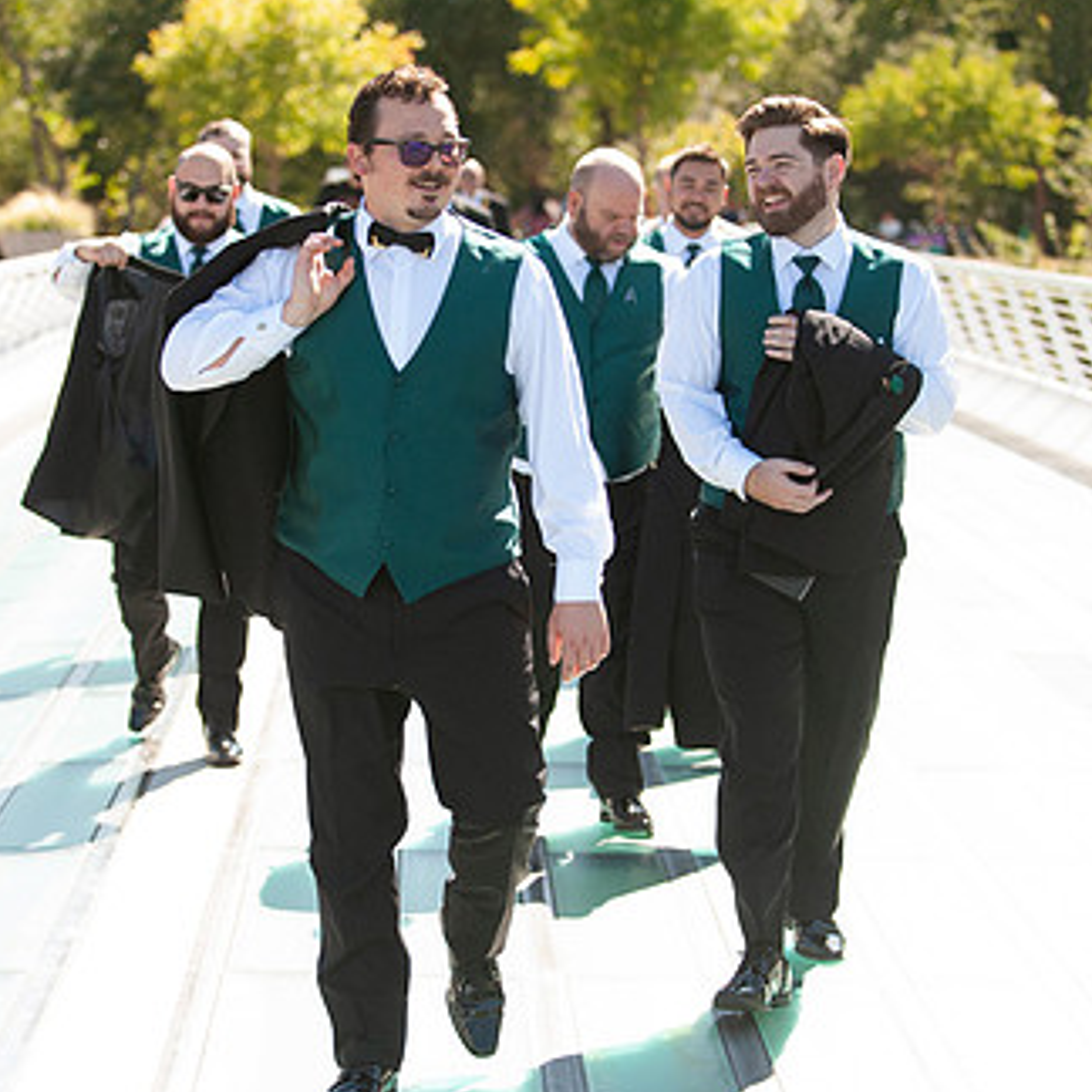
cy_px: 519
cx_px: 455
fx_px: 4069
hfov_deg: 15.3
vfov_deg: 15.3
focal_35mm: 114
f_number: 2.8
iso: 2000
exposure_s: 1/8000
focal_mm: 75
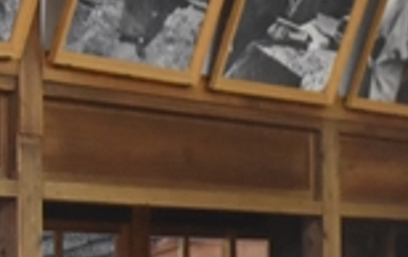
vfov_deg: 10.2
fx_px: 1378
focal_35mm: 124
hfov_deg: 15.9
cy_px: 420
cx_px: 554
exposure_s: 1/160
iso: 3200
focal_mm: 25
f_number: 4
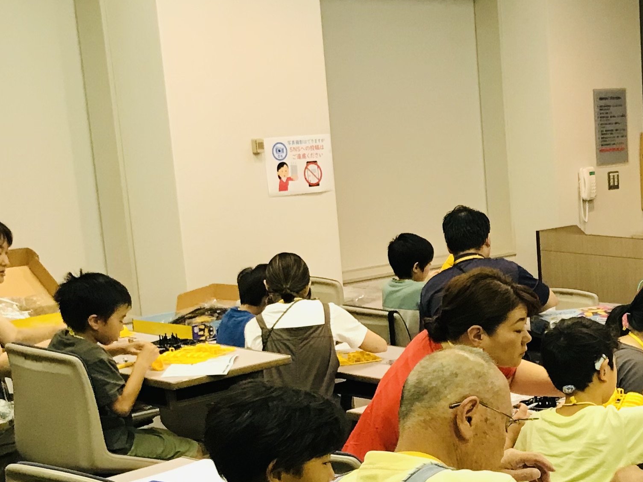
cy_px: 376
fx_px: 1393
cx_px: 779
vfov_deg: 19.5
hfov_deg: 23.6
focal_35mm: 75
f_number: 1.8
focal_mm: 3.99
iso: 40
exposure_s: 1/25
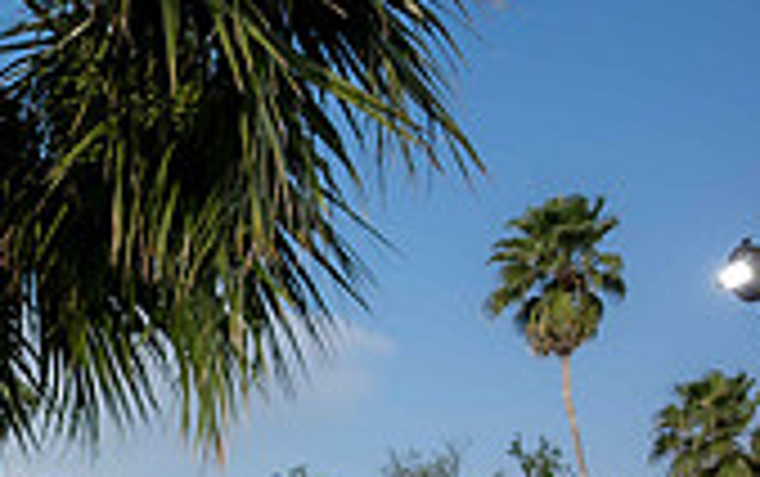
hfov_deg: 22.7
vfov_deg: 16.9
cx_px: -441
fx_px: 1451
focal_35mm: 70
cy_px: 722
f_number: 2.8
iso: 125
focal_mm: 20
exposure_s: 1/1600
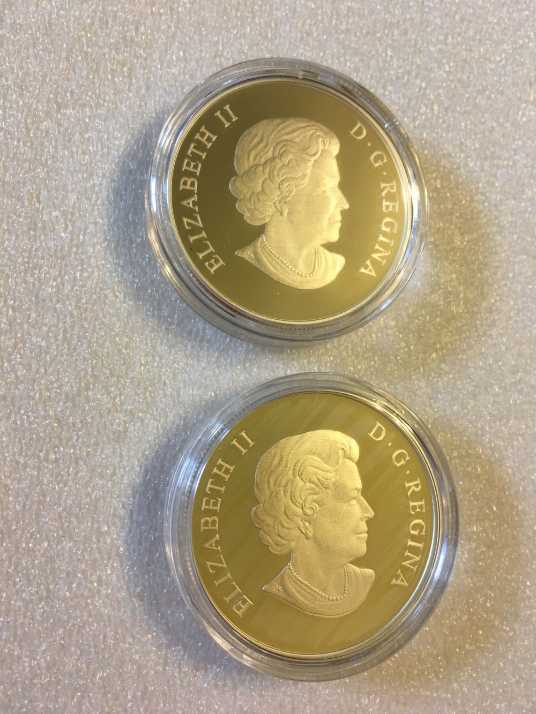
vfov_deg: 61.7
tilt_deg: -71.2
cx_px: 268
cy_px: 357
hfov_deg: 48.2
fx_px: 599
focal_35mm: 29
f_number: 2.2
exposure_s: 1/30
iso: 64
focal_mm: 4.15
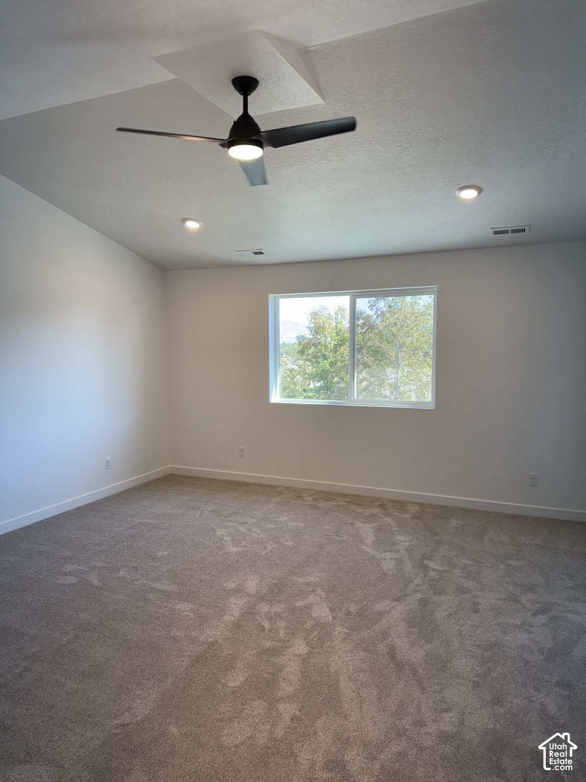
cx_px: 293
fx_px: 542
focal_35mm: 24
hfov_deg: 56.8
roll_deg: +0.0
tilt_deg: -4.0
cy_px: 391
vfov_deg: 71.6
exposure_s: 1/345
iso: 100
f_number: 1.78
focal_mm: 6.76
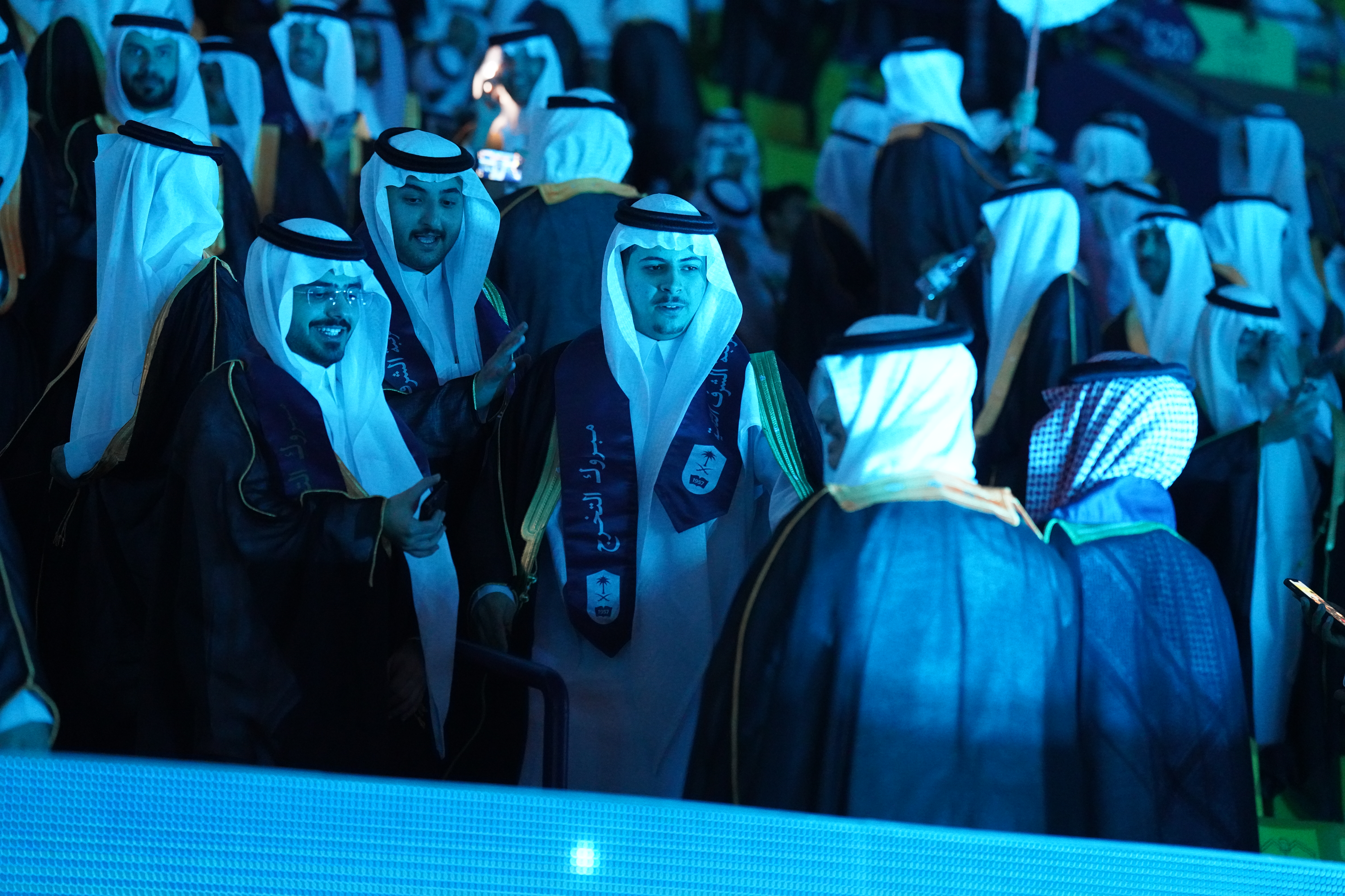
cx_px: 672
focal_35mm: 133
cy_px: 448
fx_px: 4969
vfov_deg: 10.3
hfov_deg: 15.4
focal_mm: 133
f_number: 3.2
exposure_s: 1/125
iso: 8000
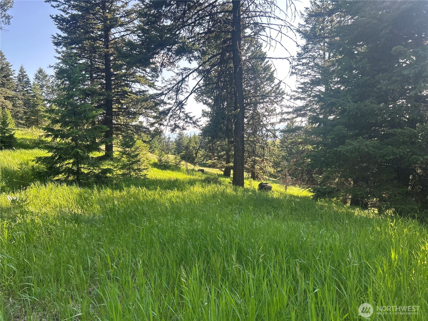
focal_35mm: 26
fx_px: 321
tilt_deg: -5.7
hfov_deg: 67.3
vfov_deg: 53.1
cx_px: 214
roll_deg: +1.9
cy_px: 160
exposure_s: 1/709
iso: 50
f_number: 1.5
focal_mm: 5.7
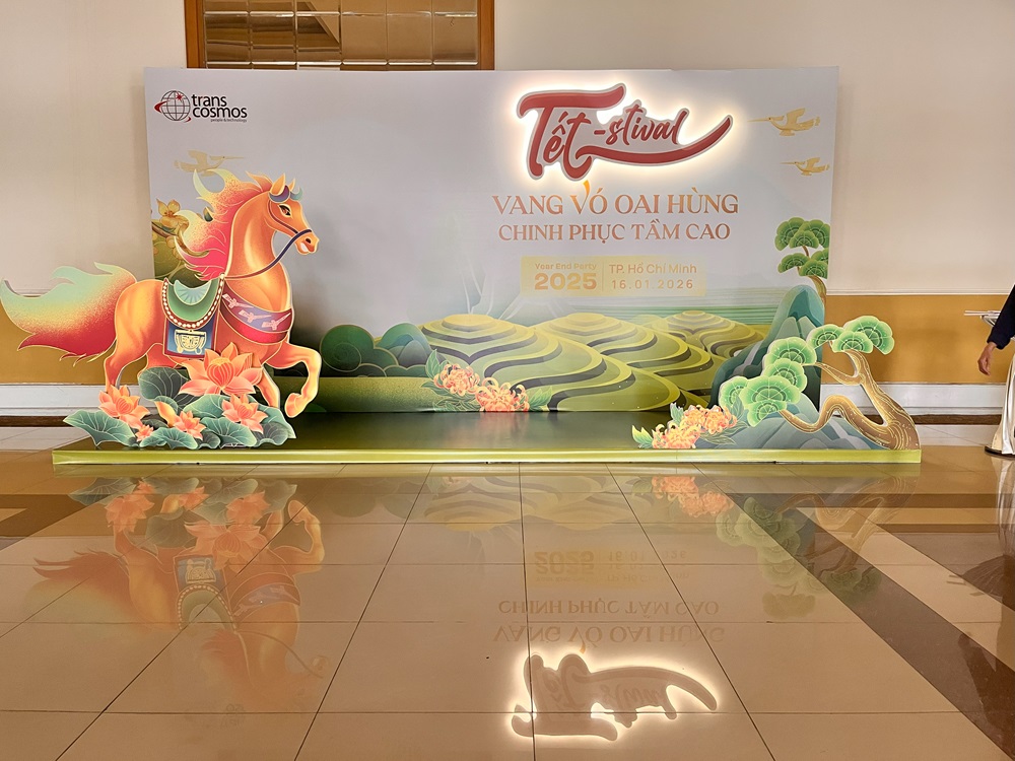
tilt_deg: -7.0
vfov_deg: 53.1
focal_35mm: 26
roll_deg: -0.5
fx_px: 762
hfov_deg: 67.3
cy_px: 380
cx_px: 508
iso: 200
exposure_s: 1/60
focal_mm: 5.1
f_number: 1.6
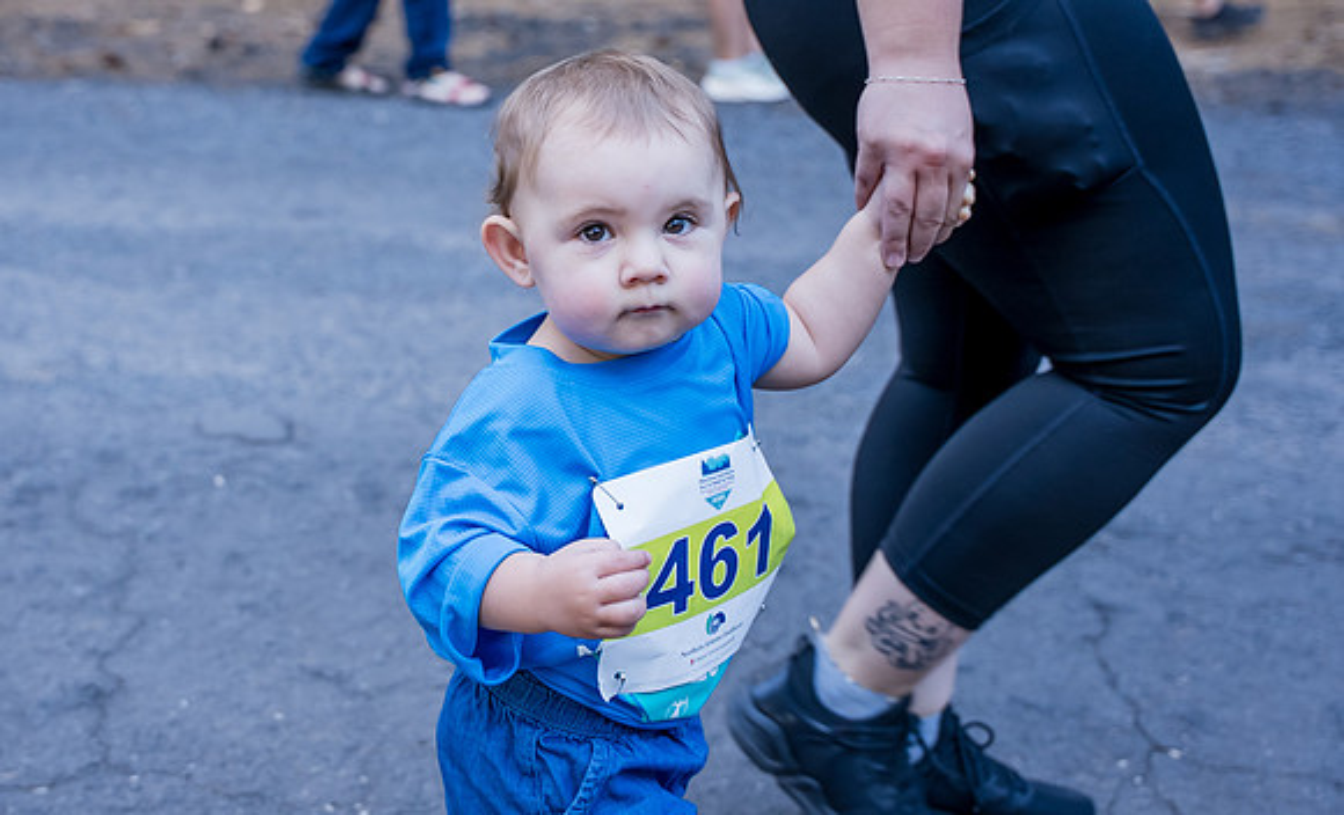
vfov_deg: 25.5
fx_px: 1801
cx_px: 452
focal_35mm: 50
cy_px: 310
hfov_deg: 40.4
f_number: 3.2
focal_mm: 36.3
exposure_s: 1/250
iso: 400
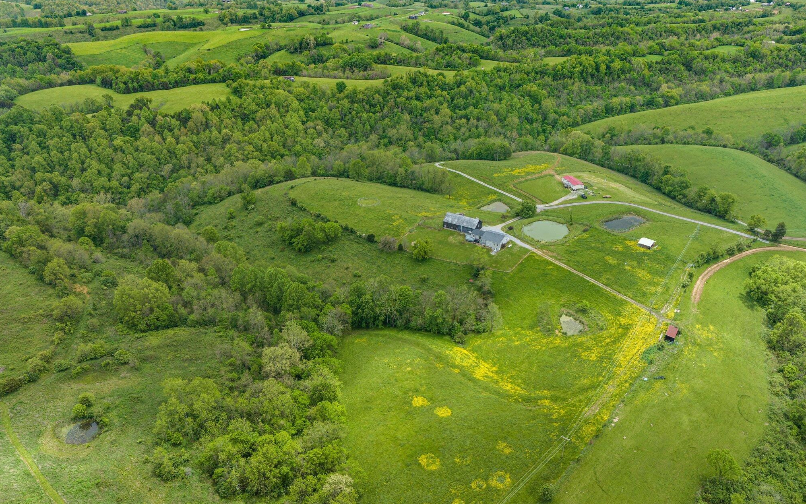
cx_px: 408
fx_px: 571
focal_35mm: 26
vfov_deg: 47.5
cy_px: 284
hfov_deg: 70.4
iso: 100
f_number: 3.2
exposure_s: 1/800
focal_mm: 12.29
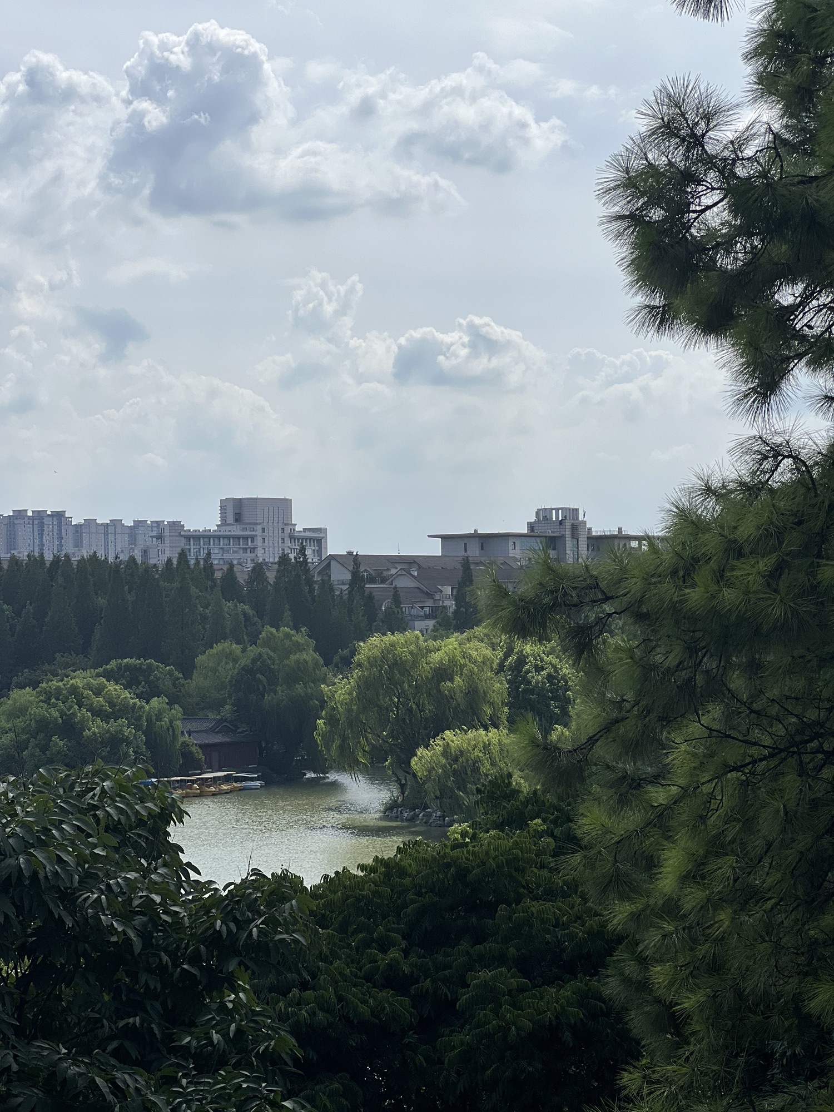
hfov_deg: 19.1
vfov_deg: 25.3
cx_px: 417
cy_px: 556
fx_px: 2474
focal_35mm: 77
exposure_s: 1/1597
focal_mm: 9
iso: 32
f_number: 2.8
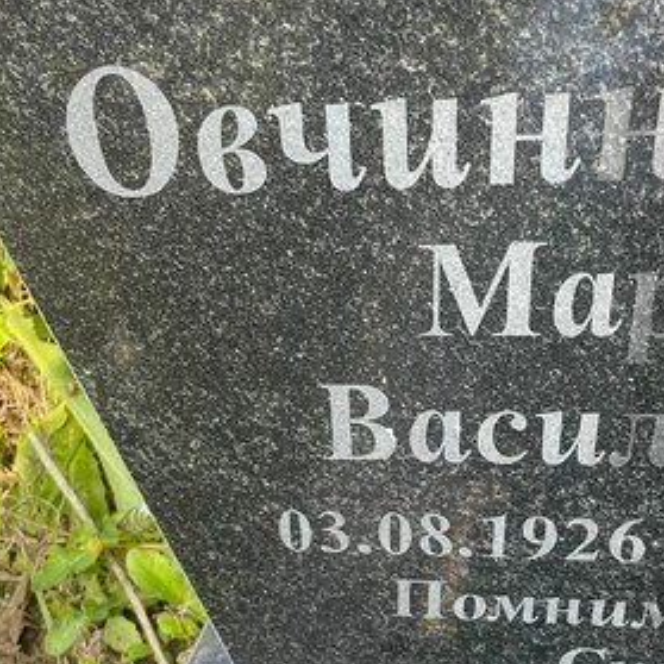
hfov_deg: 25.3
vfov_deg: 25.9
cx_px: 605
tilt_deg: -45.2
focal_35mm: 66
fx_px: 1432
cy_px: 478
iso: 32
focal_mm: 4.2
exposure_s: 1/319
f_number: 1.6
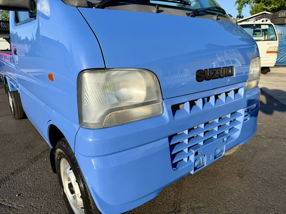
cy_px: 107
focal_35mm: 24
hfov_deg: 71.6
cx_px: 143
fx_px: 198
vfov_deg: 56.8
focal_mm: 6.76
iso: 80
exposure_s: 1/2801
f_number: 1.78
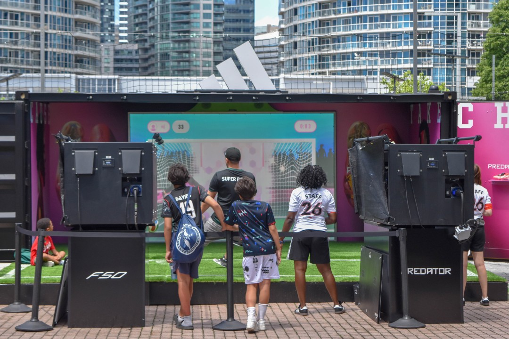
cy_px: 170
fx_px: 1166
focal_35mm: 82
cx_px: 254
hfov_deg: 24.6
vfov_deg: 16.6
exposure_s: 1/1000
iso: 720
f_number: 5.6
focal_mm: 55
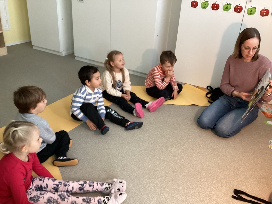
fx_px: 244
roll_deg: -3.2
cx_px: 136
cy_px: 102
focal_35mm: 31
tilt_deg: -25.7
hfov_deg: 58.4
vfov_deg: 45.4
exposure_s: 1/33
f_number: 2.4
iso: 320
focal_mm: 3.3
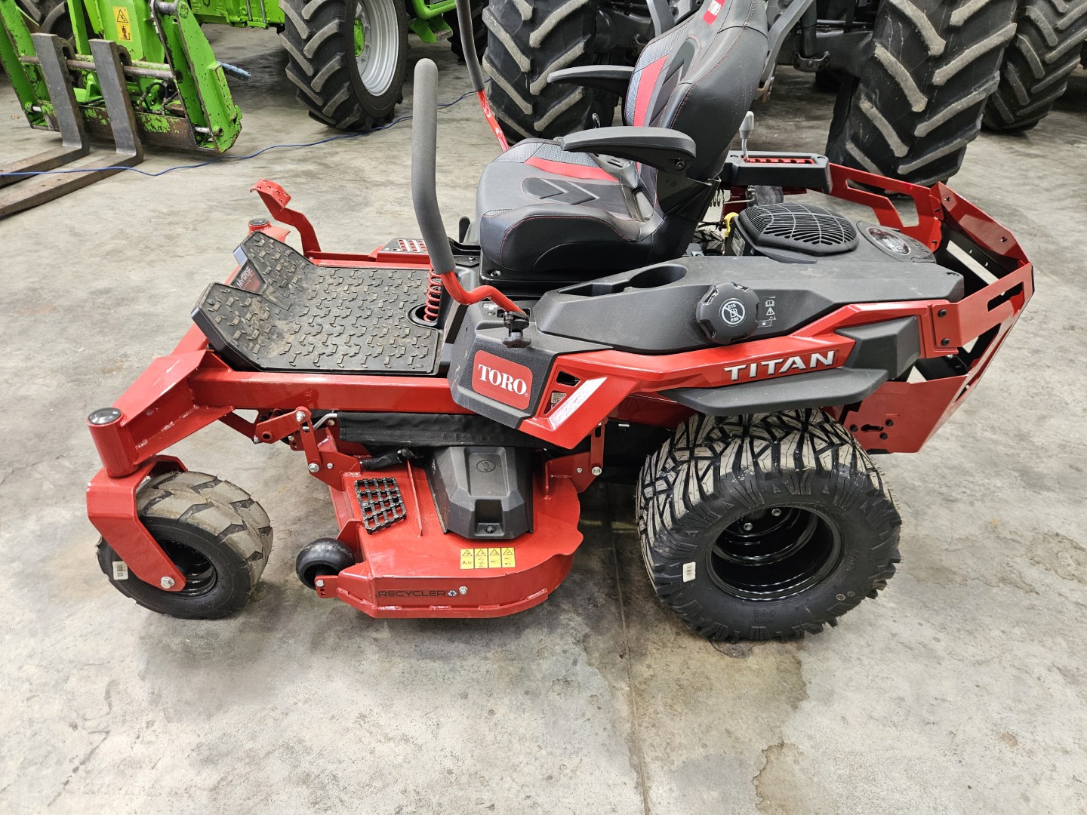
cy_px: 408
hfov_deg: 73.9
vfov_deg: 58.9
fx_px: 722
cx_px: 544
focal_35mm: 23
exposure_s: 1/180
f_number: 1.8
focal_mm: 5.4
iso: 200
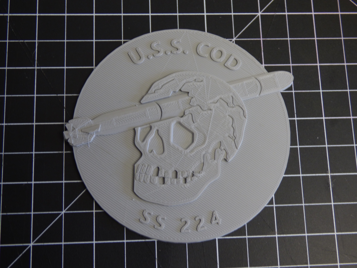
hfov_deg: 36.2
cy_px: 134
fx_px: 547
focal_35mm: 53
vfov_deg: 27.5
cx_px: 178
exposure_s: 1/4
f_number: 3.9
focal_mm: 9.51
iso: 100
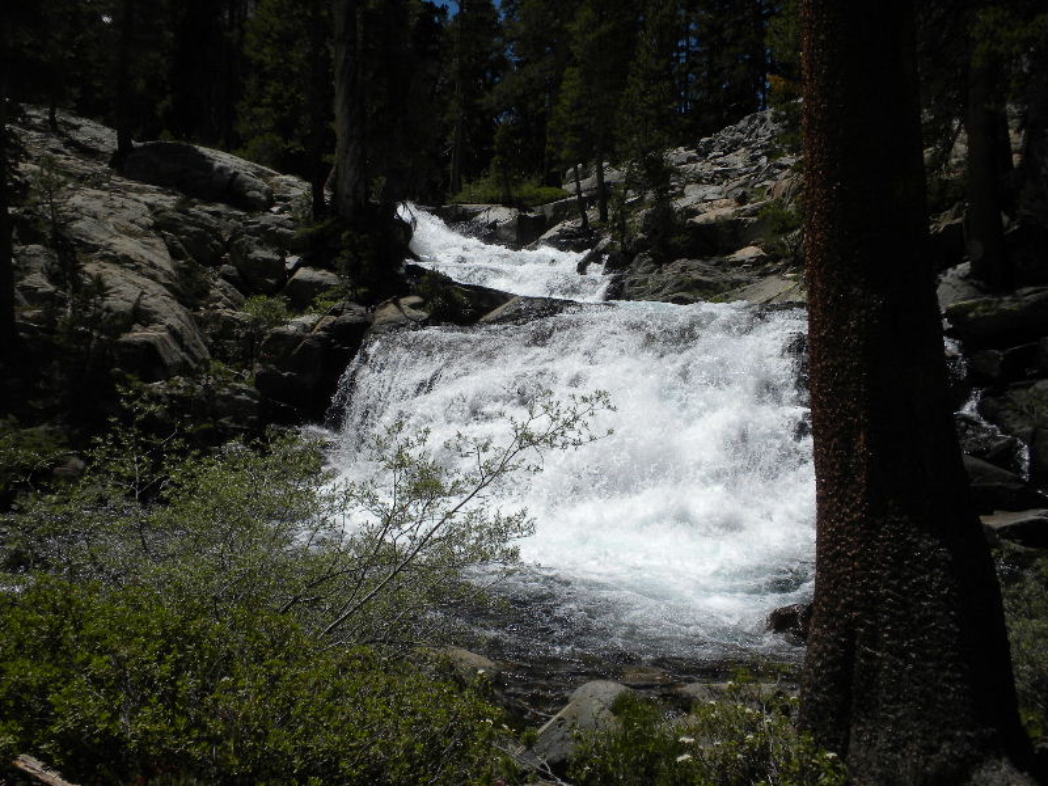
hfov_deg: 50.1
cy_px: 393
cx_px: 524
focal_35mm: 37
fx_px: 1120
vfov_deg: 38.7
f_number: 10
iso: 90
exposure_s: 1/352
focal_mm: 6.6
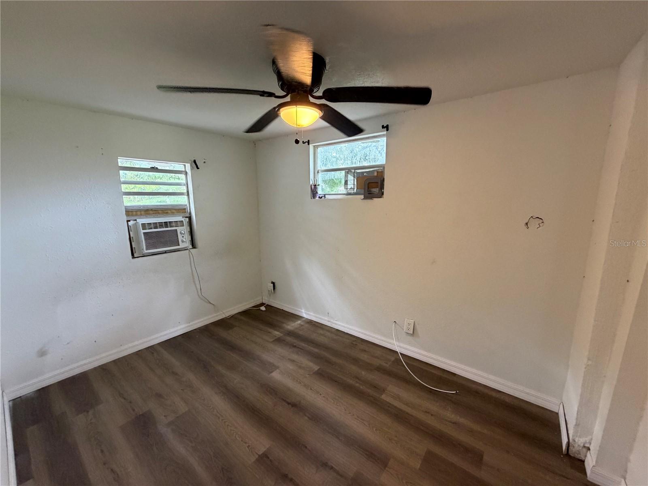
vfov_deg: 85.7
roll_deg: +0.5
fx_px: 262
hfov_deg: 102.1
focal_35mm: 14
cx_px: 324
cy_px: 243
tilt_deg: -11.5
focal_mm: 2.22
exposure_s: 1/60
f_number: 2.2
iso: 400
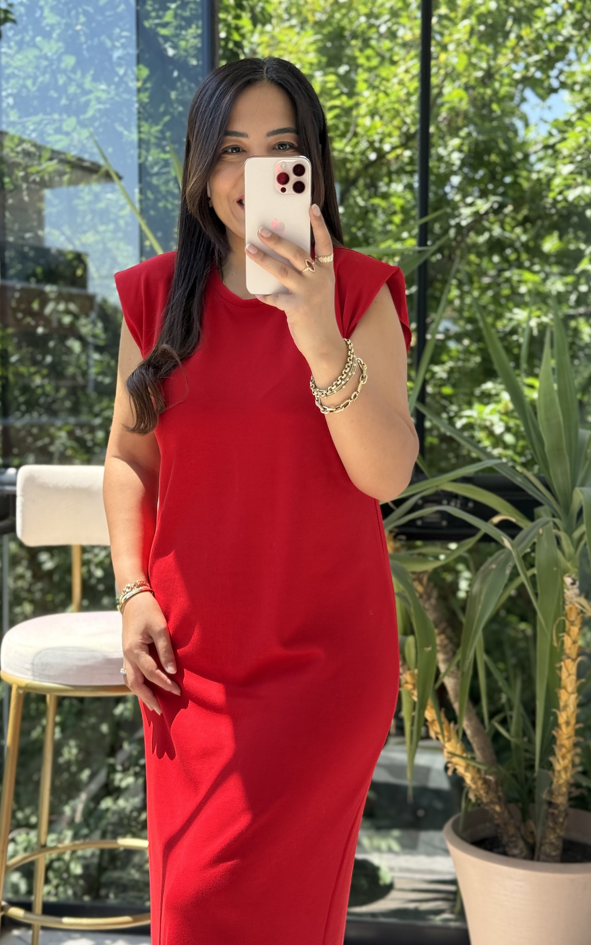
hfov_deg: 25.3
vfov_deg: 39.6
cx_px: 272
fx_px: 1314
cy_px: 473
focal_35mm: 51
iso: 80
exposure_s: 1/444
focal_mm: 6.76
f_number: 1.78
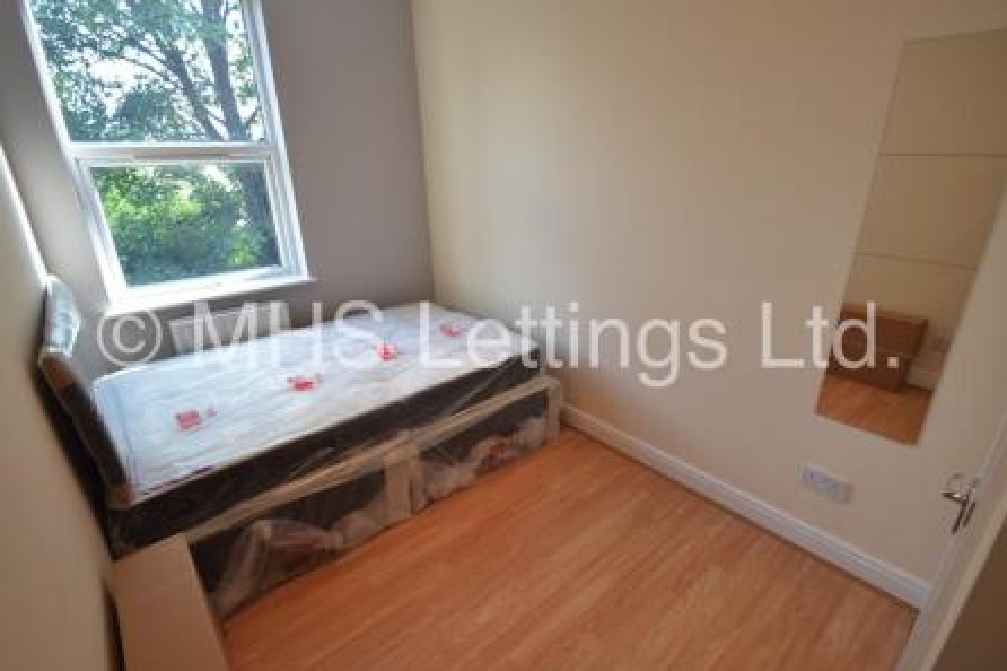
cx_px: 501
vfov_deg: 73.7
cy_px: 333
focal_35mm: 16
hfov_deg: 96.8
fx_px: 447
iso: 1000
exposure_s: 1/320
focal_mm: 10
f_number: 4.5
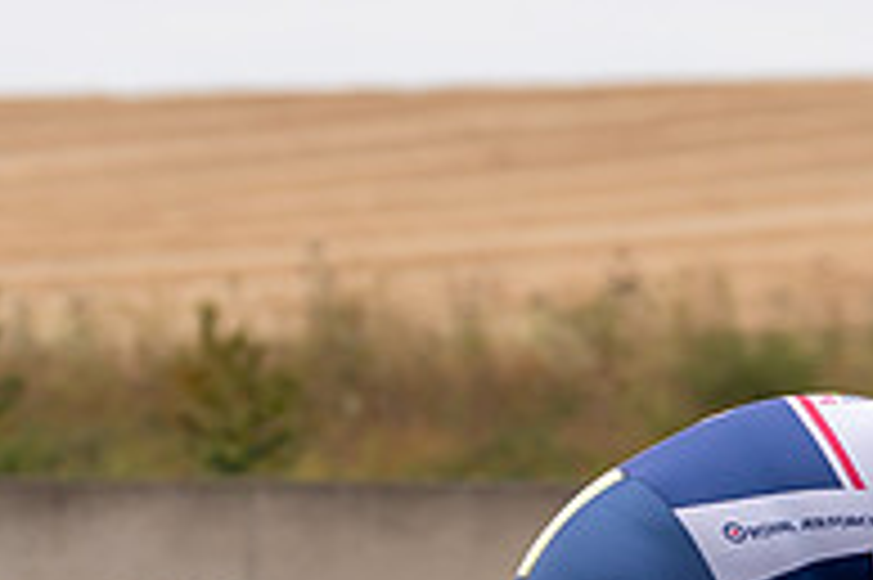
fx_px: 17421
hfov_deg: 2.9
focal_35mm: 719
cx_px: 918
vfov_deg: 1.9
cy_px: 718
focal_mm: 111
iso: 100
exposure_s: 1/800
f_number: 2.8
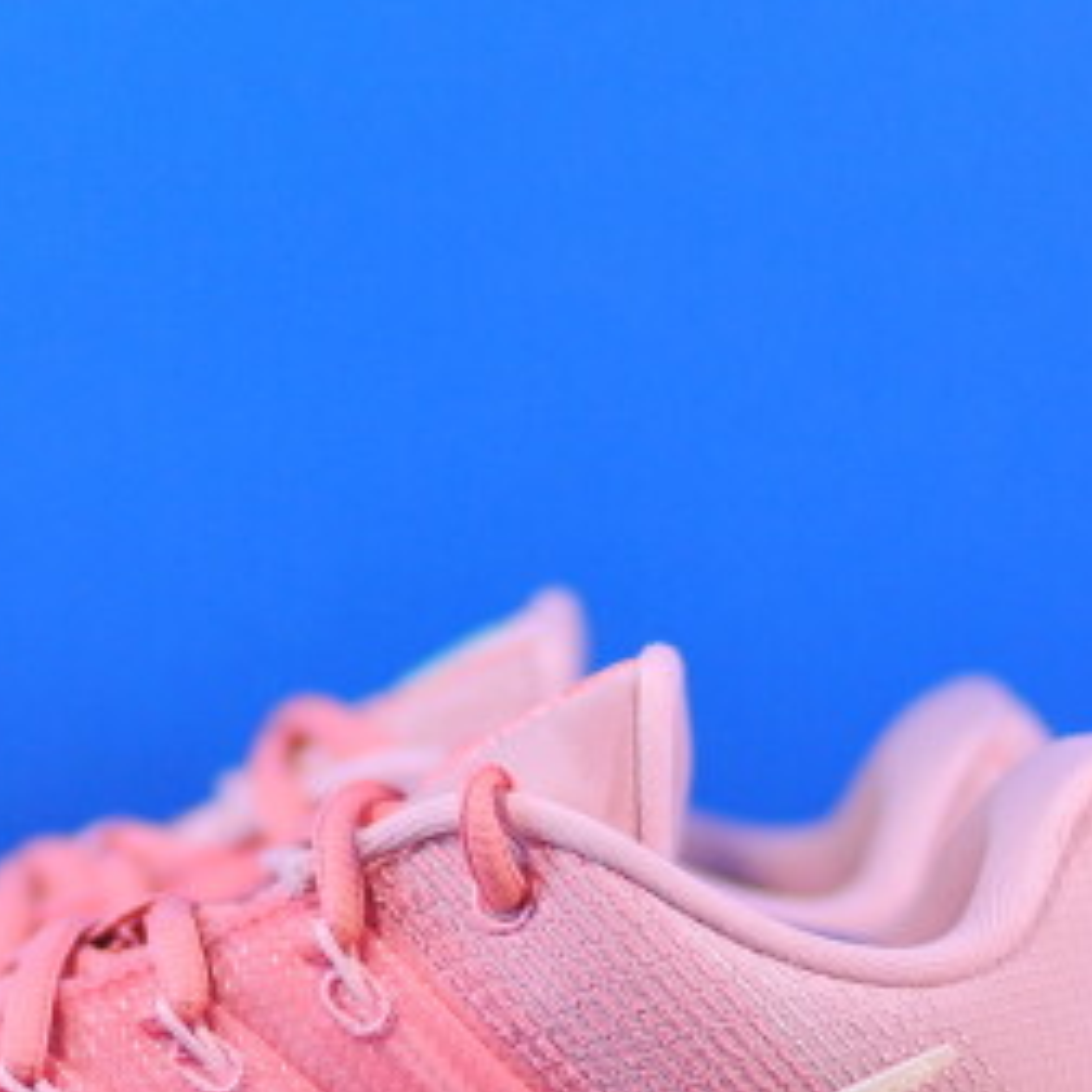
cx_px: 139
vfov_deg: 8.7
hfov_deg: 8.6
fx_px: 7209
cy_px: 752
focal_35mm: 202
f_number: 2
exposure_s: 1/320
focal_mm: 50
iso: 250
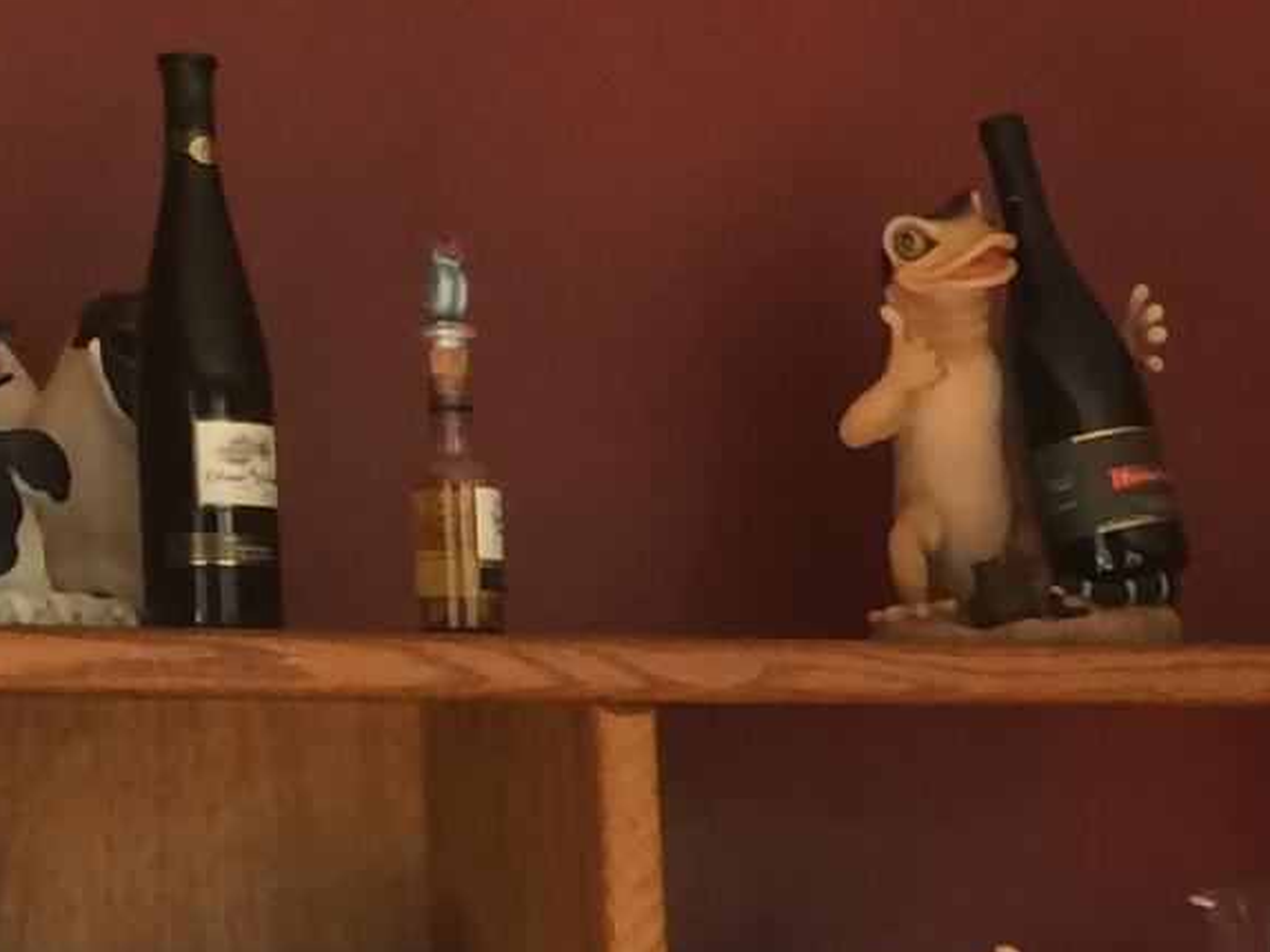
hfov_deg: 12.3
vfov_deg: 9.4
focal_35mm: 152
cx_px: 1992
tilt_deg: -6.7
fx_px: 5577
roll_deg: +1.7
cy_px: 1520
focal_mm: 4.15
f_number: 2.2
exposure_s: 1/40
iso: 40
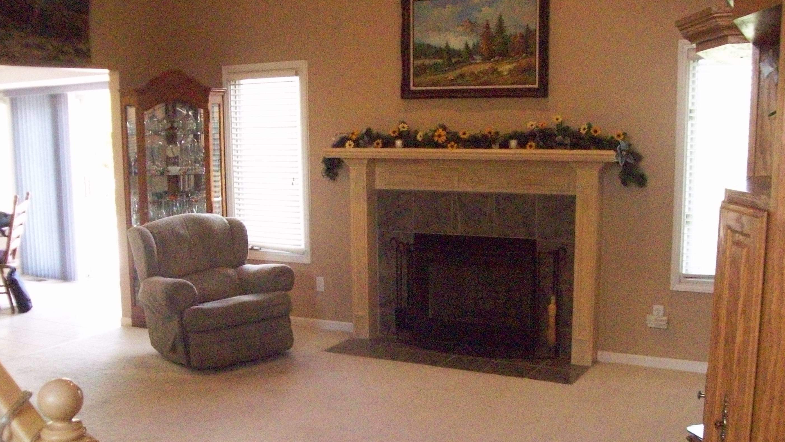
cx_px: 386
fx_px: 833
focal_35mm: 40
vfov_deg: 29.6
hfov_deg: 50.5
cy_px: 266
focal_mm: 6
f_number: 2.7
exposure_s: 1/128
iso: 800
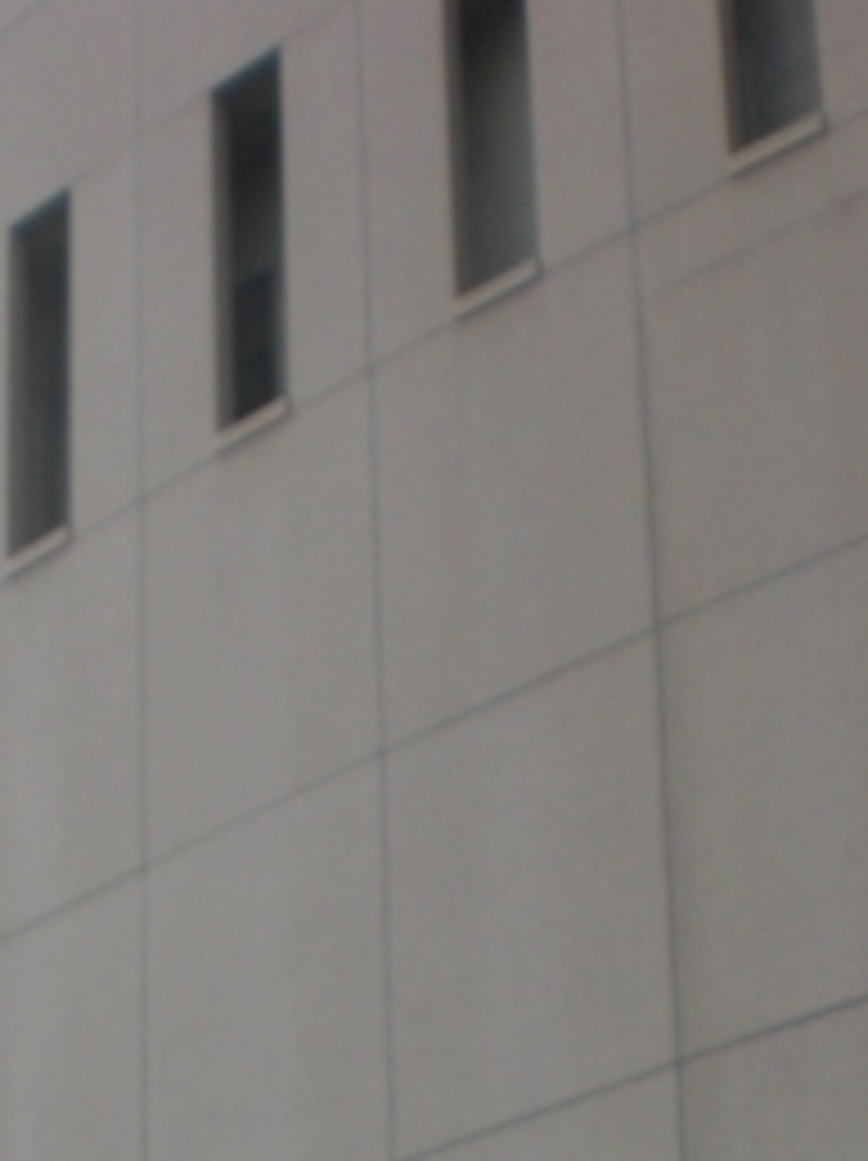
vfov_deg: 15.4
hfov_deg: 12.3
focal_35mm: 118
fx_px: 3952
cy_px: 1737
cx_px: -162
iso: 50
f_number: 4.4
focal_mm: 6.3
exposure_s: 1/200
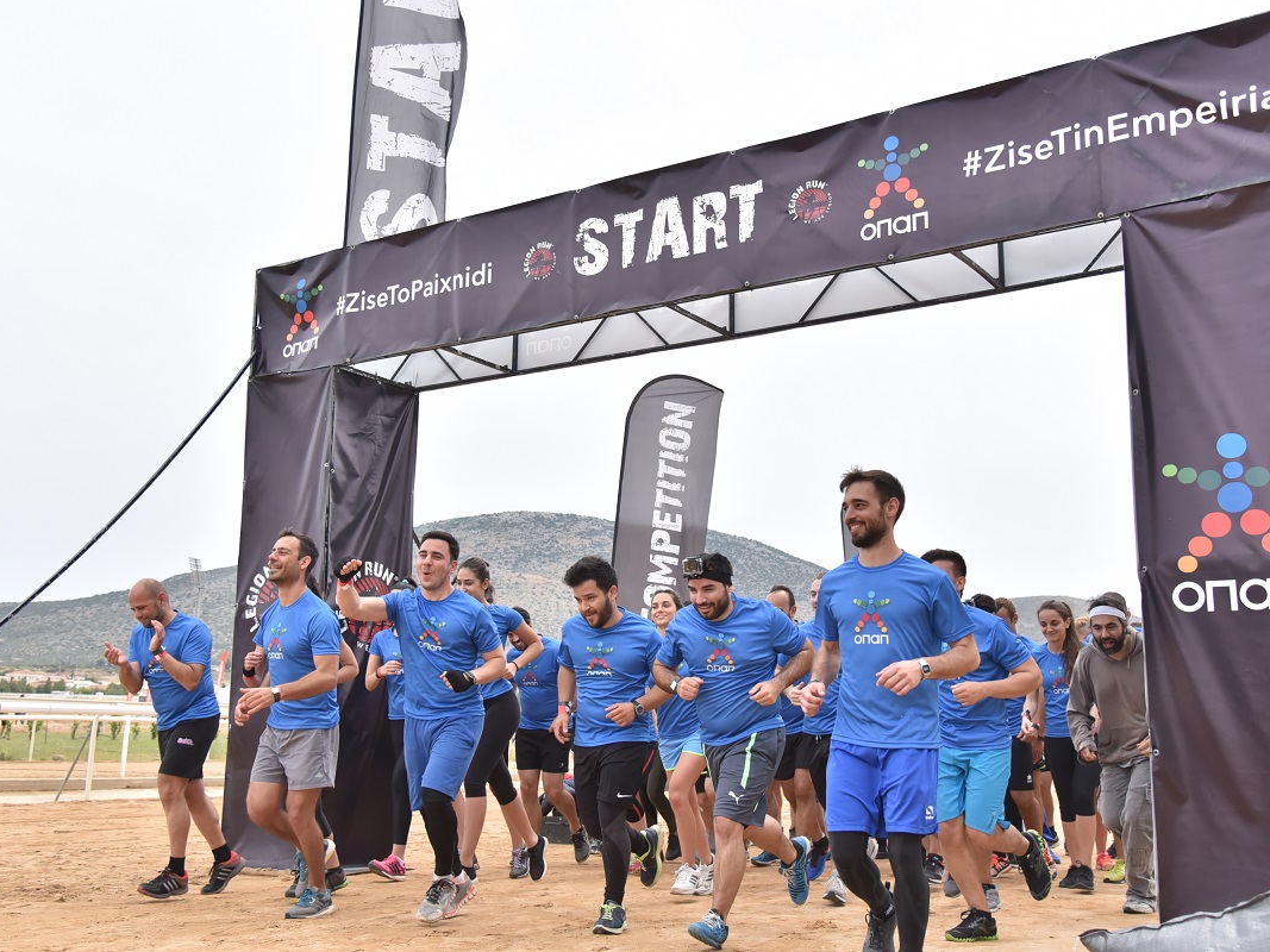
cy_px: 475
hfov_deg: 49.0
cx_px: 625
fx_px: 1394
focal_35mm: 38
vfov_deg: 37.7
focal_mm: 35
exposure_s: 1/3200
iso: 800
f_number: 5
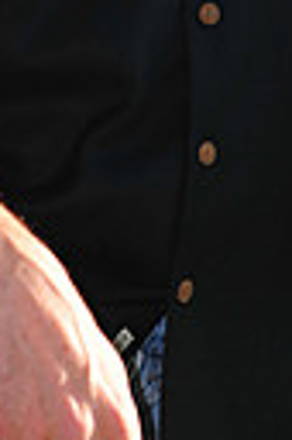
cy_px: -189
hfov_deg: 1.8
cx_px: 254
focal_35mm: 747
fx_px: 9112
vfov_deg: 2.8
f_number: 4
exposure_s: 1/1000
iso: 200
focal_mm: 165
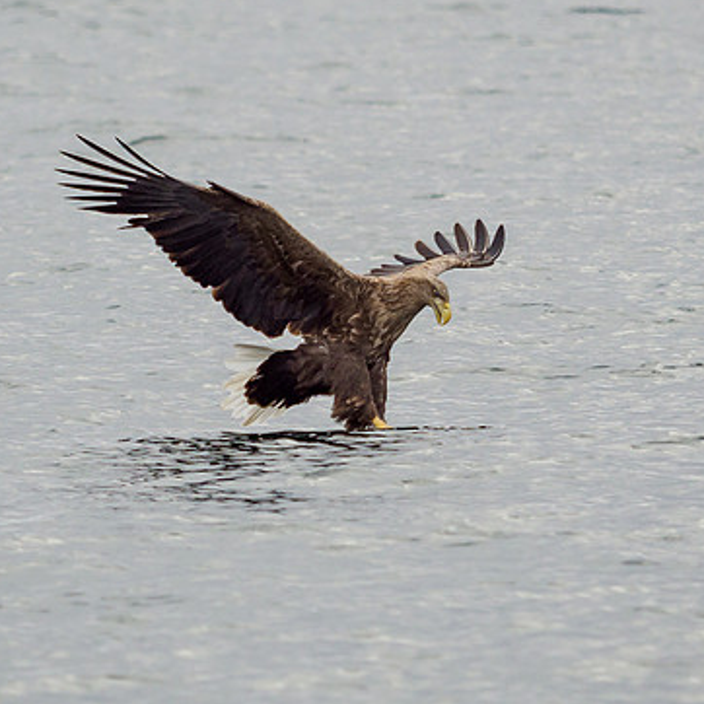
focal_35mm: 760
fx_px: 17487
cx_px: 323
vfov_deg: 2.3
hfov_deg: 2.3
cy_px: 279
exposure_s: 1/2000
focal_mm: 150
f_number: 2.8
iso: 250
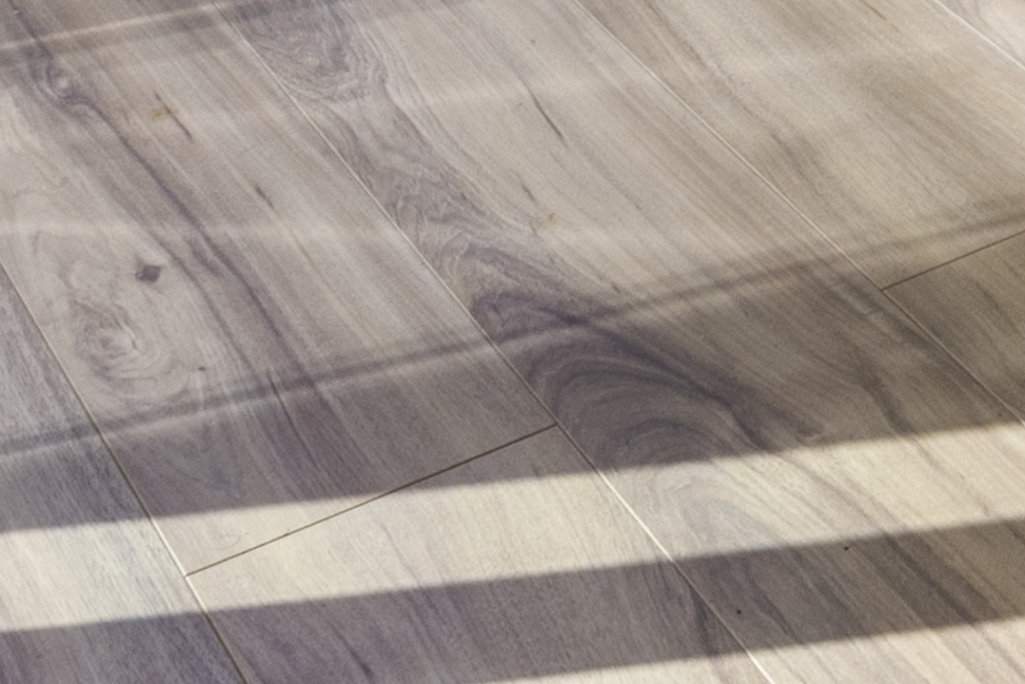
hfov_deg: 14.4
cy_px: -1250
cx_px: 2305
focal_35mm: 106
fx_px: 3018
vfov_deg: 10.2
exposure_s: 1/160
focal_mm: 14
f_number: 11
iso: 320
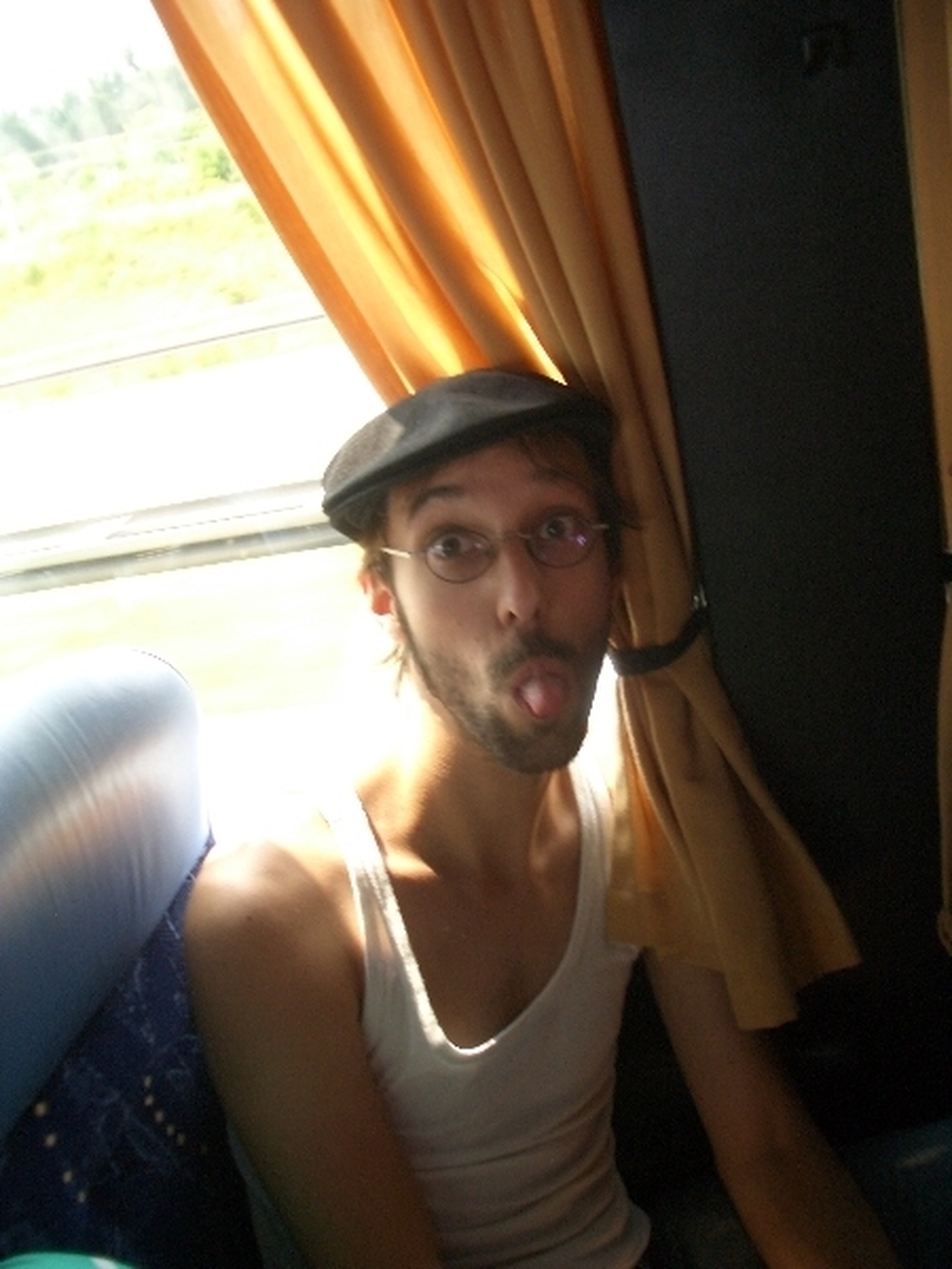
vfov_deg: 52.6
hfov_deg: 40.7
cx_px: 476
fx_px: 1283
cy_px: 634
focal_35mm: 35
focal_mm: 5.8
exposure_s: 1/60
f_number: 2.6
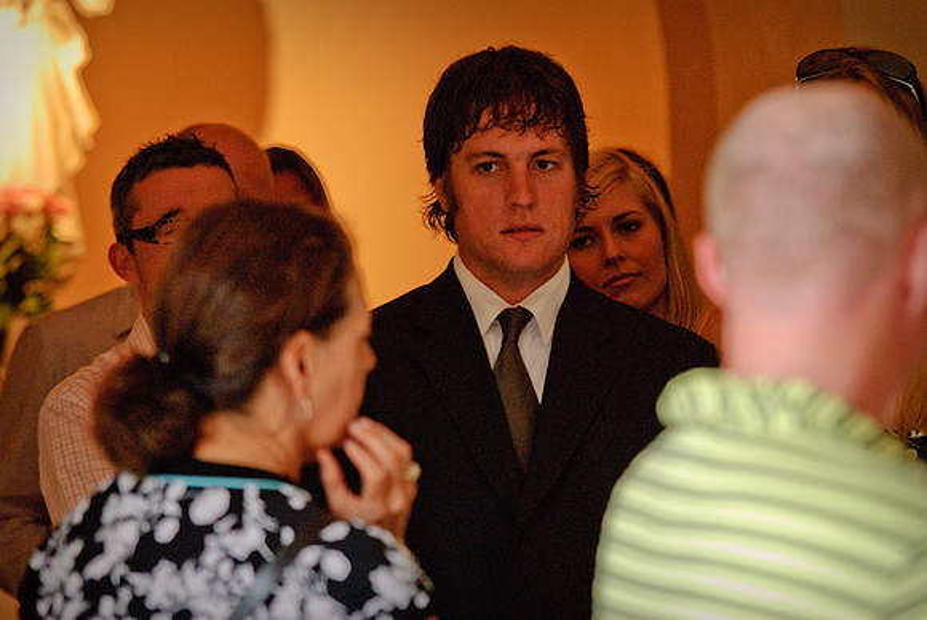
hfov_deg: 12.2
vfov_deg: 8.2
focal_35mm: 168
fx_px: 4330
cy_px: 310
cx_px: 464
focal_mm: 112
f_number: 2.8
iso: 800
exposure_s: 1/125
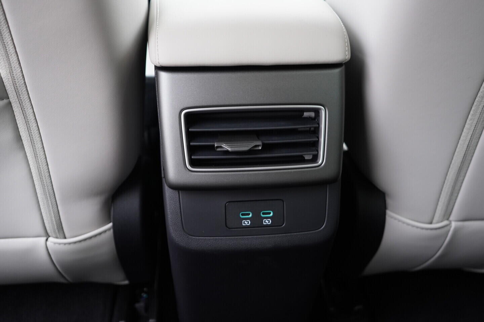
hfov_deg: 53.1
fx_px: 484
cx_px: 242
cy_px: 161
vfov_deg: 36.9
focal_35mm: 36
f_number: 2.8
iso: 500
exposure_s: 1/40
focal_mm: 24
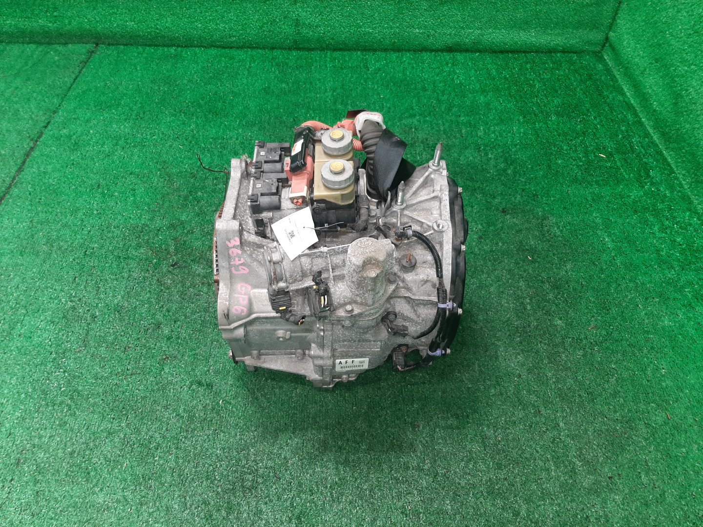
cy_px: 264
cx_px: 352
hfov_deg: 67.3
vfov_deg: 53.1
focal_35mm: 26
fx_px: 528
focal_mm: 3.93
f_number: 1.7
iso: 157
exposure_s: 1/50
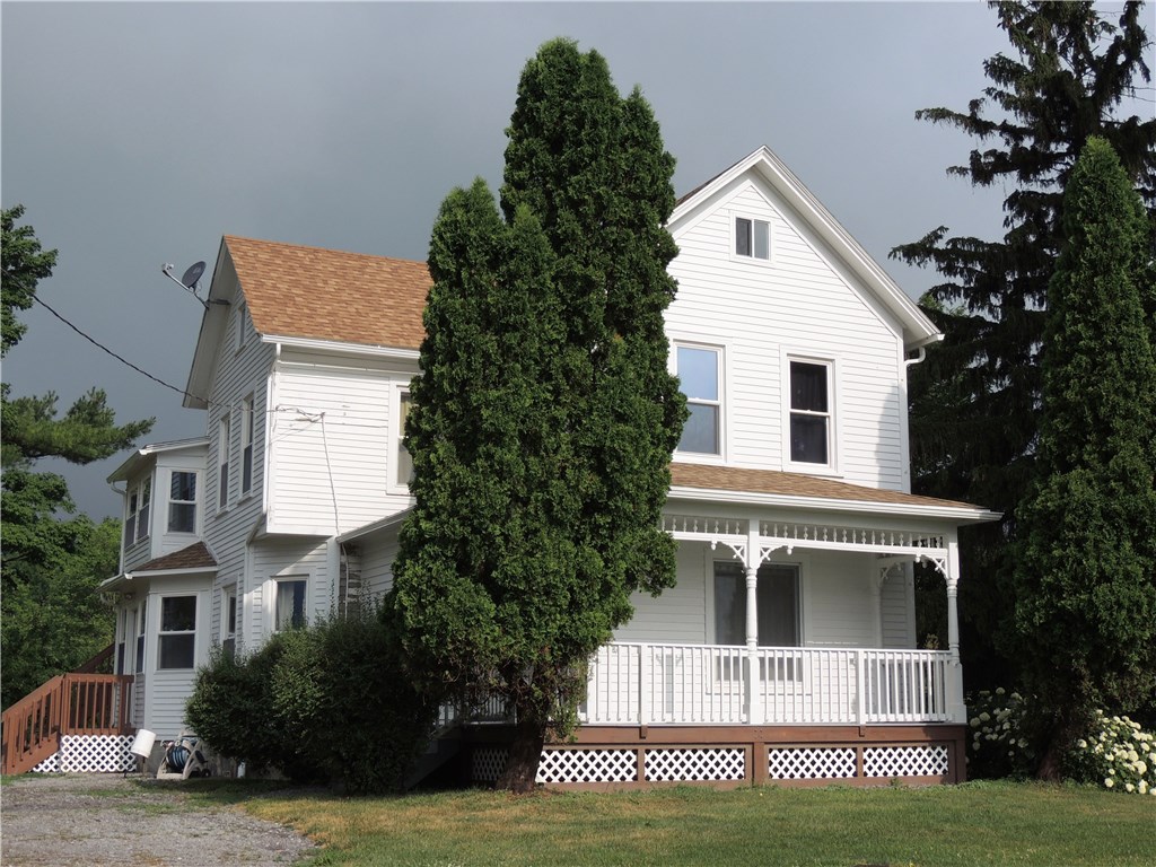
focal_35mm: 47
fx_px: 1570
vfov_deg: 30.9
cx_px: 578
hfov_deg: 40.4
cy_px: 434
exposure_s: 1/1250
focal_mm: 8.3
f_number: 3.9
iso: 100
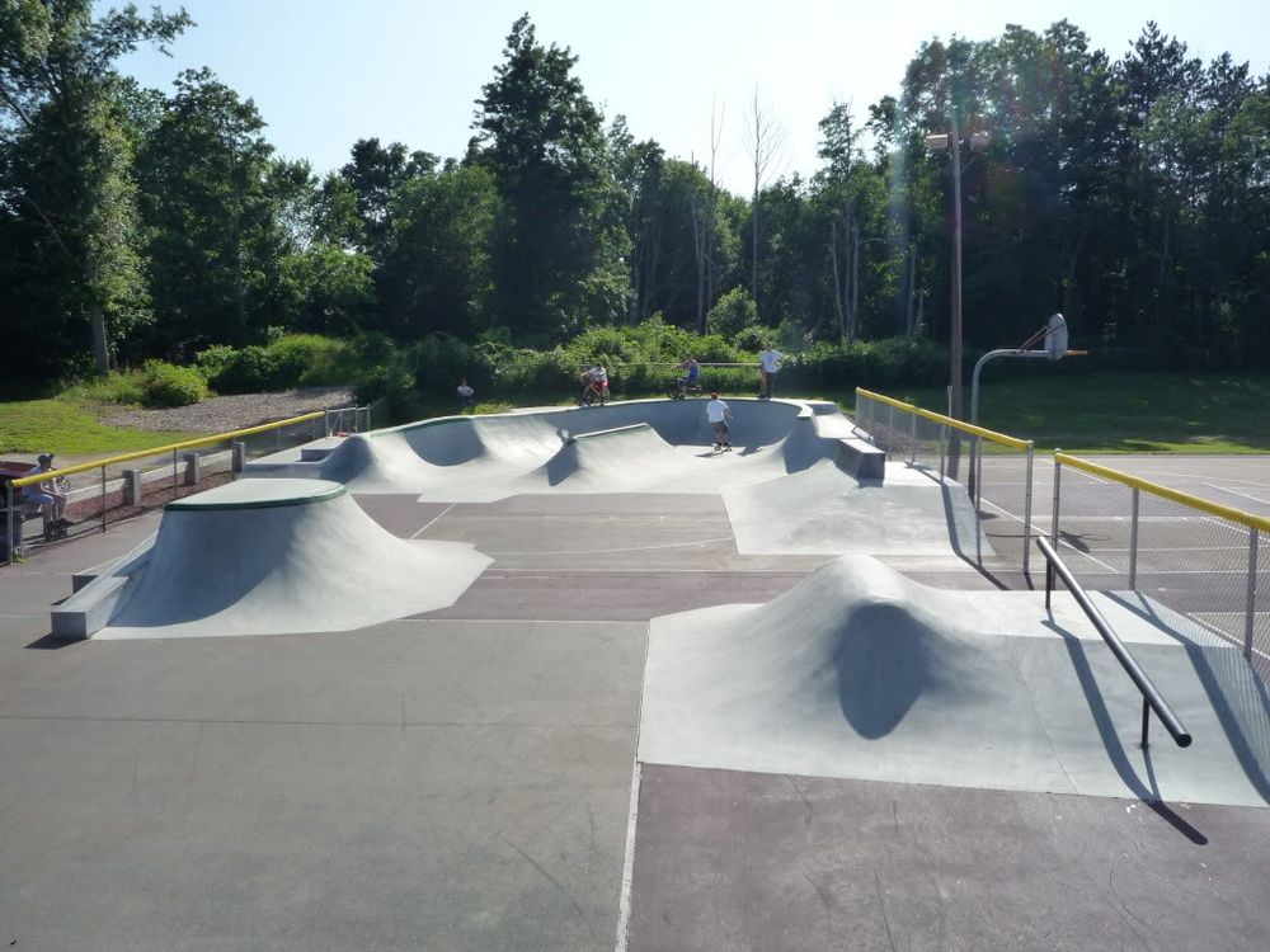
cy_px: 476
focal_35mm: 33
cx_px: 635
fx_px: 1211
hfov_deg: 55.4
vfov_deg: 42.9
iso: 160
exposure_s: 1/640
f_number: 5
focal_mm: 5.8
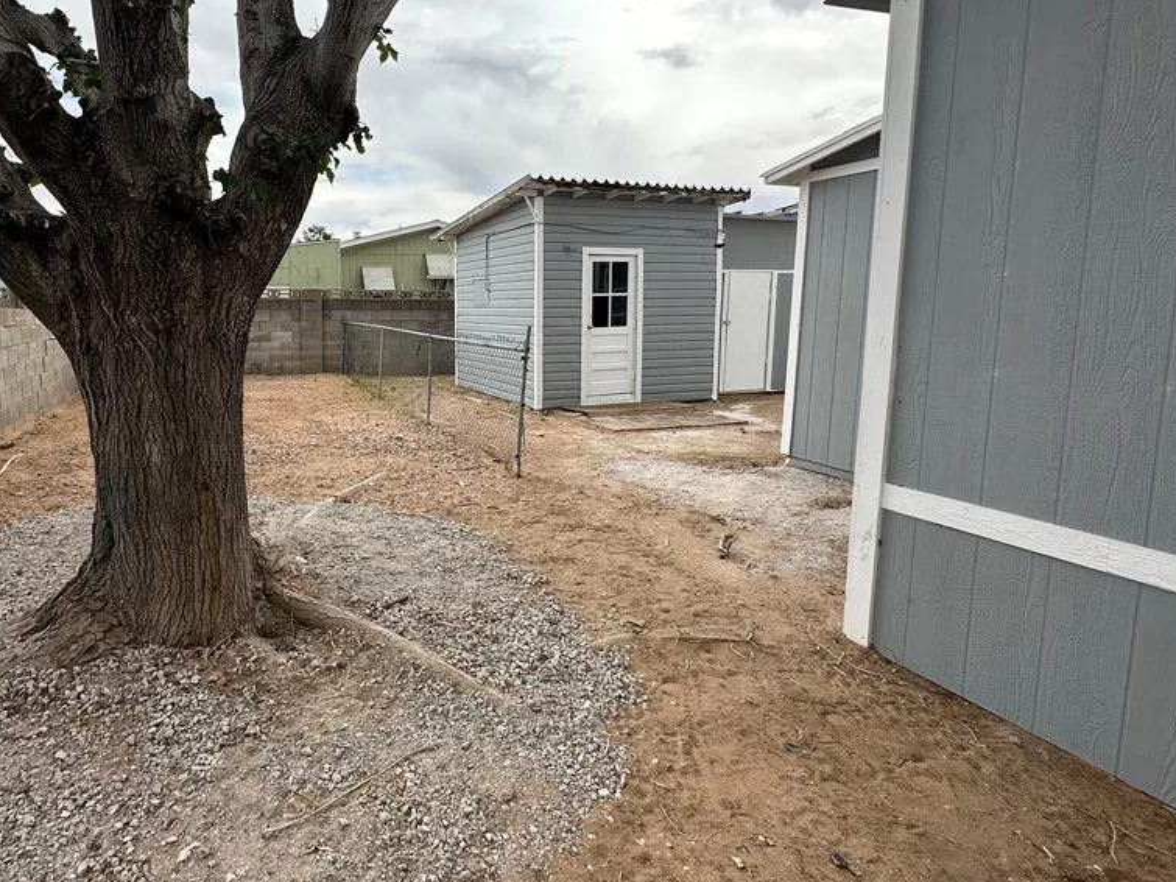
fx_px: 645
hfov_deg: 81.9
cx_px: 396
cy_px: 371
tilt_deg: -5.4
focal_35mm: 19
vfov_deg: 68.2
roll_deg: -0.1
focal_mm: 2.22
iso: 40
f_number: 2.2
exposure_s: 1/502
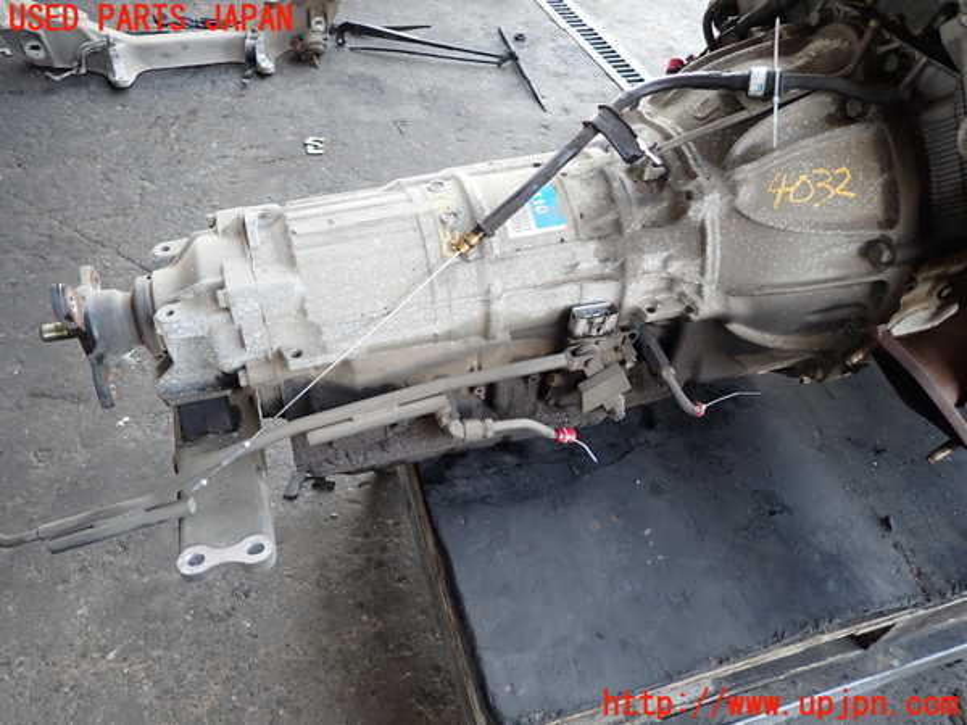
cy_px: 362
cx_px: 484
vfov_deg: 54.9
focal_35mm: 25
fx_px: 698
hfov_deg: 69.4
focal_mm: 4.5
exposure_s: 1/125
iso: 200
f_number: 2
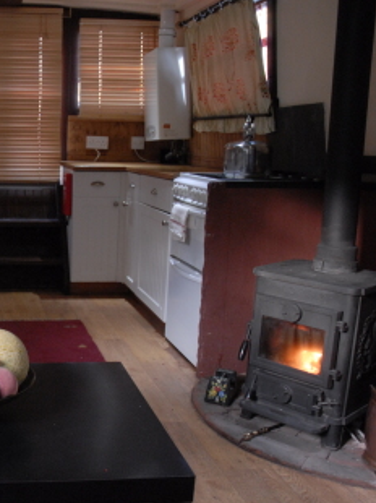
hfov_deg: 31.3
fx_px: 624
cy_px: 254
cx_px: 10
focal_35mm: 43
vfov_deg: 43.9
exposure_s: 1/15
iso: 800
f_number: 5.6
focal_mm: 18
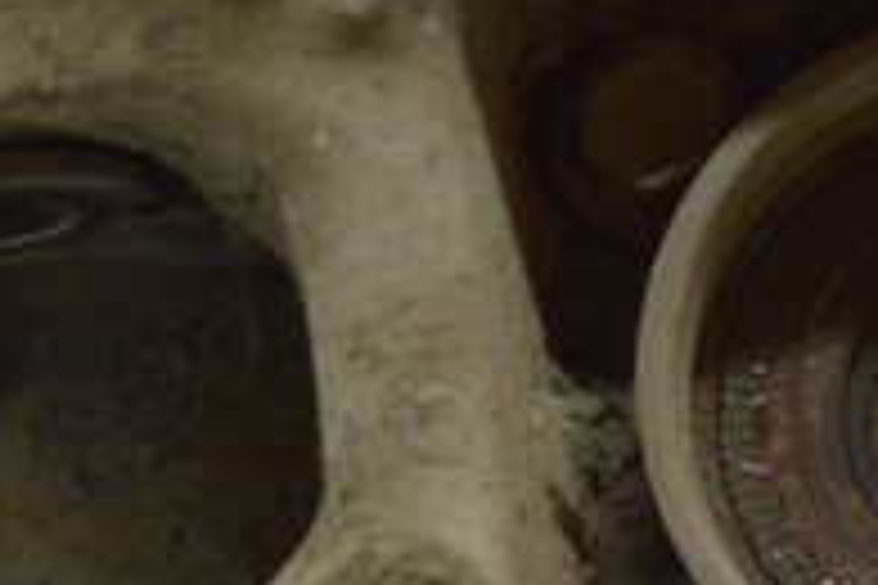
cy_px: 322
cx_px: 923
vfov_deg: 7.9
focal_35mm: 173
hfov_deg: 11.7
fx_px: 4219
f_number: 3.8
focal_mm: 22
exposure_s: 1/80
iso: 400
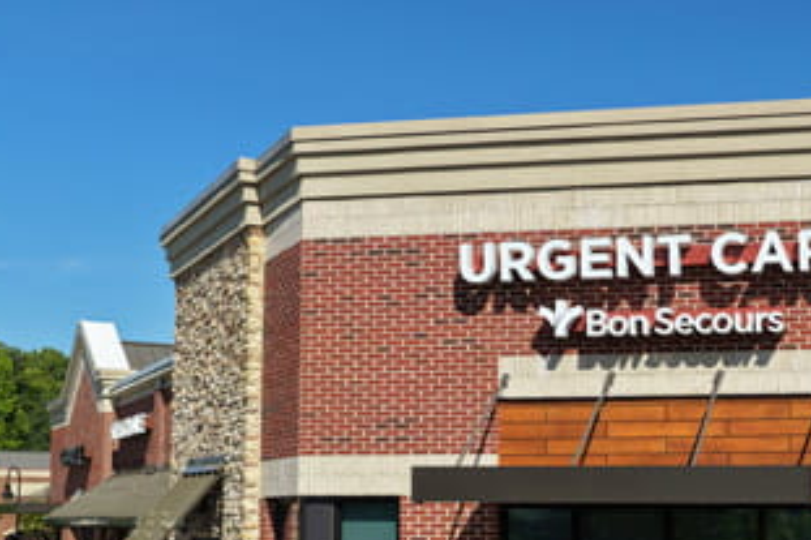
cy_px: 454
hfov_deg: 34.6
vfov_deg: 24.5
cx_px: 748
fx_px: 1216
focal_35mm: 54
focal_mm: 14.45
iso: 160
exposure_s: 1/2500
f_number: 2.8
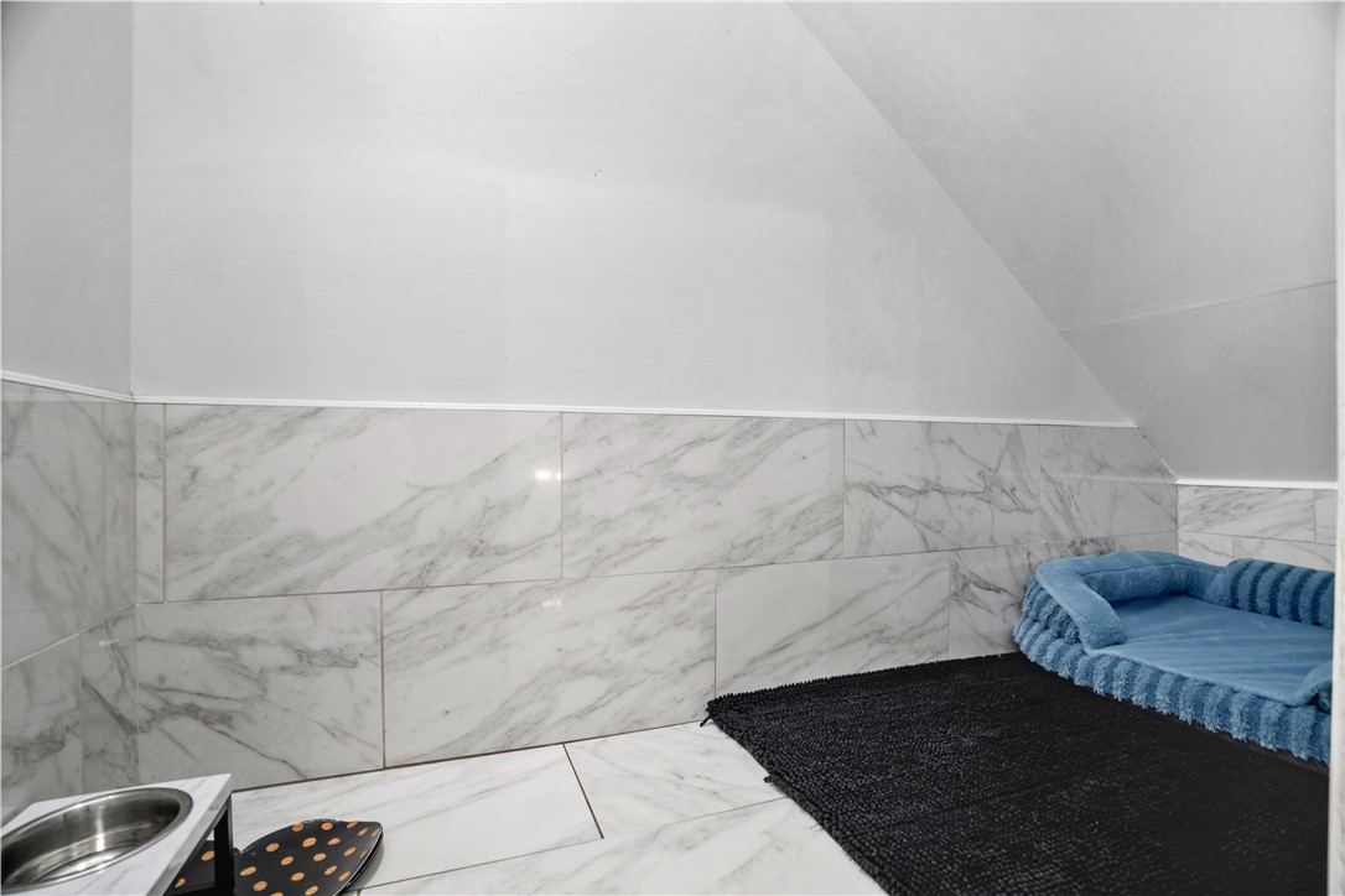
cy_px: 448
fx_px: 598
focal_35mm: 16
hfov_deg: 96.7
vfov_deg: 73.7
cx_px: 672
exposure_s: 1/3
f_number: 6.3
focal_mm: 16
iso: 125
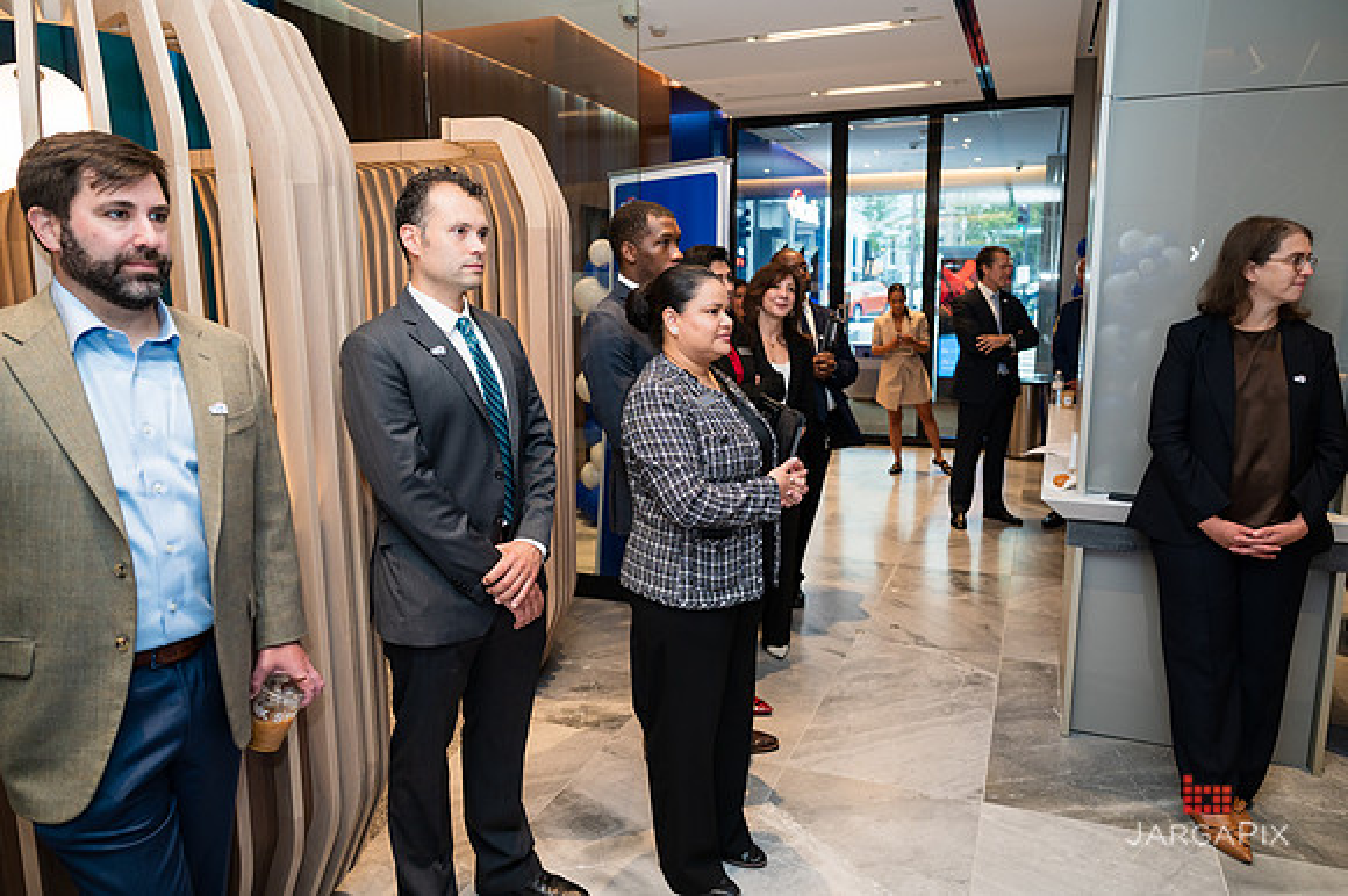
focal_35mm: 24
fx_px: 914
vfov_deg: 52.3
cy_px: 448
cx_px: 674
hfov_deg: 72.8
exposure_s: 1/160
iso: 400
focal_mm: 24
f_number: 3.2
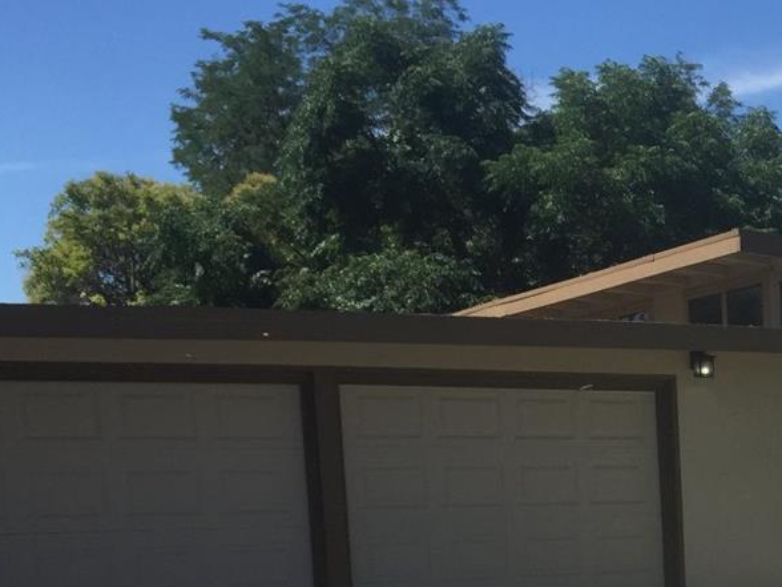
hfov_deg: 23.8
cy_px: 684
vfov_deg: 18.9
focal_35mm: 74
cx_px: 960
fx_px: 1672
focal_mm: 4.15
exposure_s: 1/2198
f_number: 2.2
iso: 32
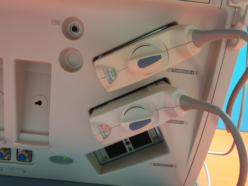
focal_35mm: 26
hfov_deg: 67.3
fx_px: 186
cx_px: 124
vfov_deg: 53.1
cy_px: 93
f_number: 1.5
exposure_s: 1/25
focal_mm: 4.3
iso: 320
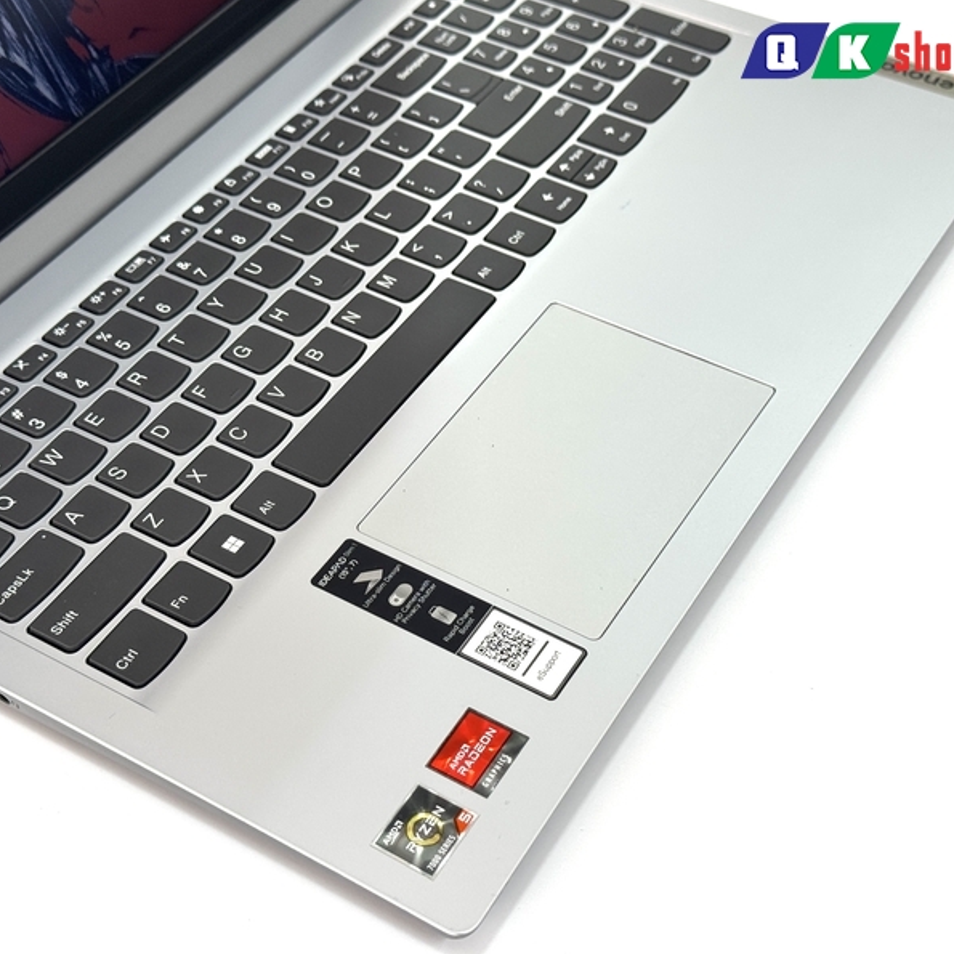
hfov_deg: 30.0
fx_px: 1777
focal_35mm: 57
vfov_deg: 30.0
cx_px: 435
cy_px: 476
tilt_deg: -46.2
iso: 80
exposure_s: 1/162
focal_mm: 6.76
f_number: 1.78
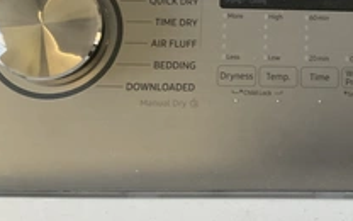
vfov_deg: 21.9
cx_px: 305
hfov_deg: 33.1
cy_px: 63
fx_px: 568
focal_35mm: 59
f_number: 1.8
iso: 80
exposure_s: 1/60
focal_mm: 3
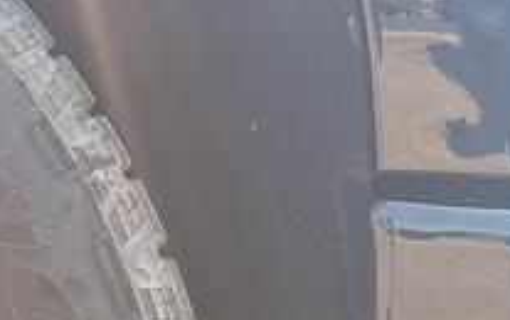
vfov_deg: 8.2
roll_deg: +2.0
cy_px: 505
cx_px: -796
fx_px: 2185
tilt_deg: -0.9
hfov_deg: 10.9
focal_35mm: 157
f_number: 1.78
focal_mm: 6.76
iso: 100
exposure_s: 1/598
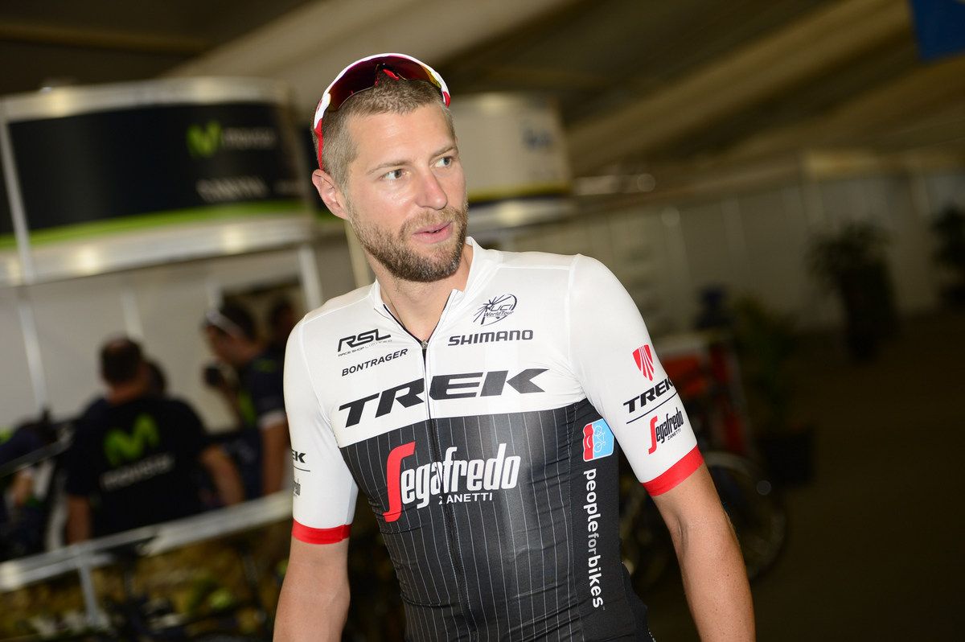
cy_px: 321
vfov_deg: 18.2
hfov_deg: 27.0
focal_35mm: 75
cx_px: 482
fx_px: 2009
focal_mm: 75
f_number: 2.8
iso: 400
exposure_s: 1/250
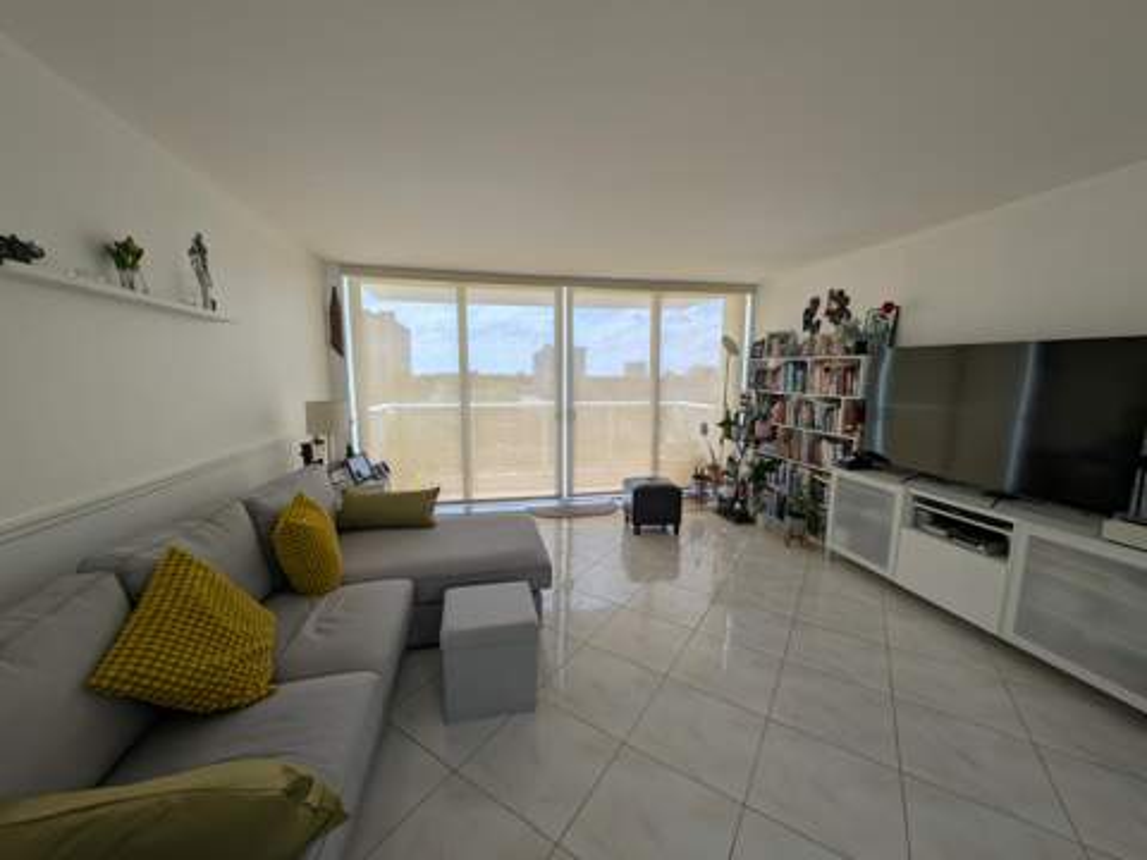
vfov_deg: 94.5
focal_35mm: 12
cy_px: 430
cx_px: 574
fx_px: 398
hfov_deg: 110.5
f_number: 1.95
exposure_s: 1/60
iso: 60
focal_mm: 2.23
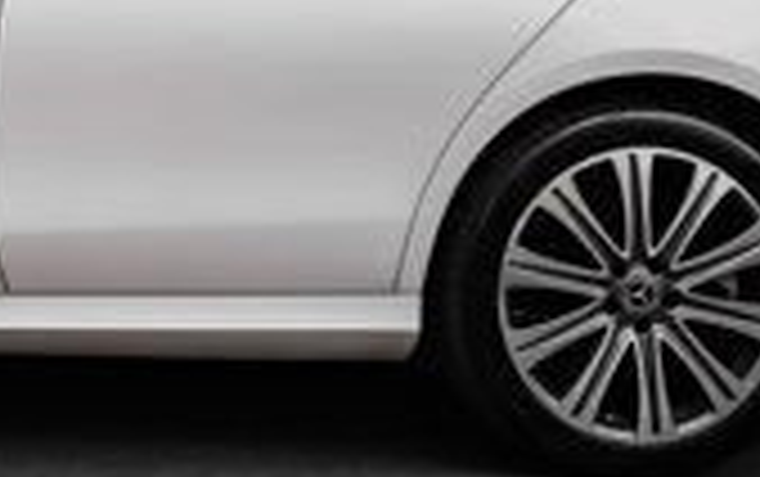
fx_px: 2011
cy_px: -29
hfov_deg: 20.2
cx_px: -135
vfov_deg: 13.3
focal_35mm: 97
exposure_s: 1/250
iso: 640
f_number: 6.3
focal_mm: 24
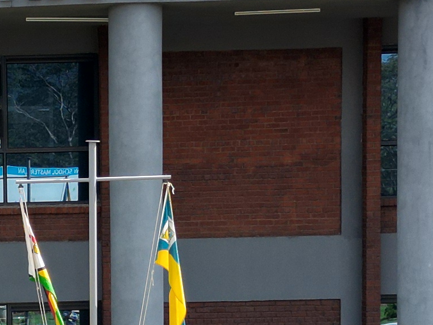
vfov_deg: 11.6
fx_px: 1588
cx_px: -51
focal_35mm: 127
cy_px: 307
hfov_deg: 15.1
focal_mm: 6.72
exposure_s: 1/2500
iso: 100
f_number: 1.7
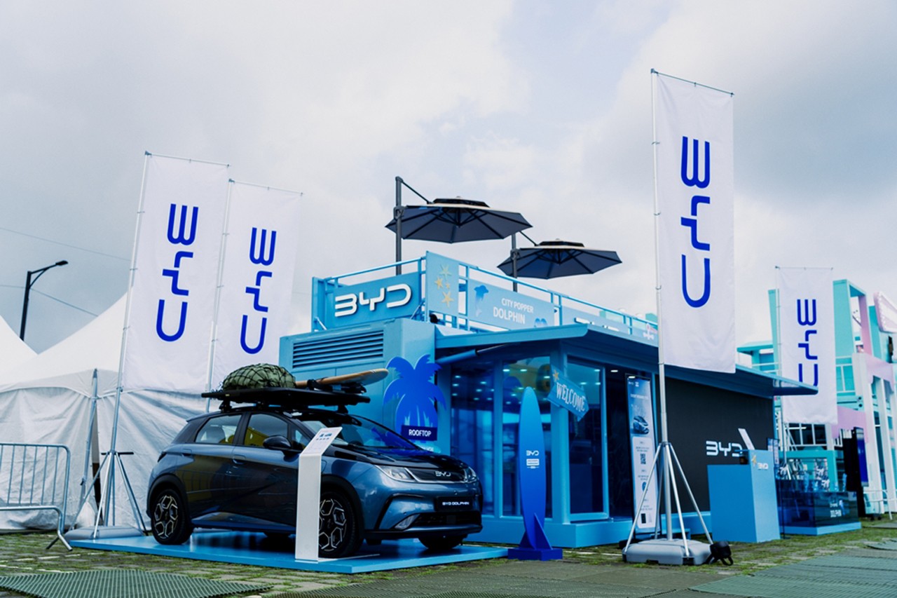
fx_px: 797
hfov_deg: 58.7
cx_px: 448
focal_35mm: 32
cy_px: 299
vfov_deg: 41.1
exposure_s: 1/500
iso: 100
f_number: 4
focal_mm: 32
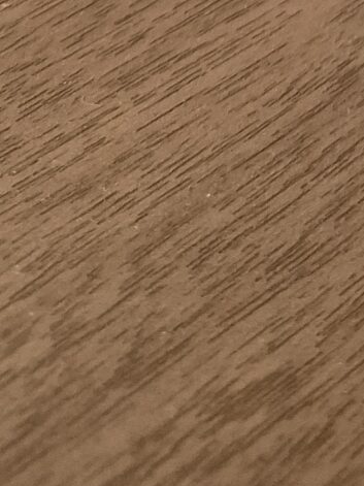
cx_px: 858
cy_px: -693
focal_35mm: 125
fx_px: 1753
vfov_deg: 12.3
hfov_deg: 10.3
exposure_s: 1/100
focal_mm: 5.4
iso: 1000
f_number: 1.8
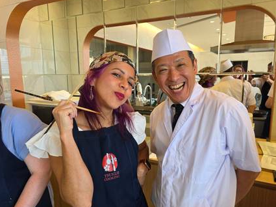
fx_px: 207
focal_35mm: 26
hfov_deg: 67.3
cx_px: 142
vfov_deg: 53.0
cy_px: 108
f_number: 1.7
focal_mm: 6.3
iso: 80
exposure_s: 1/180
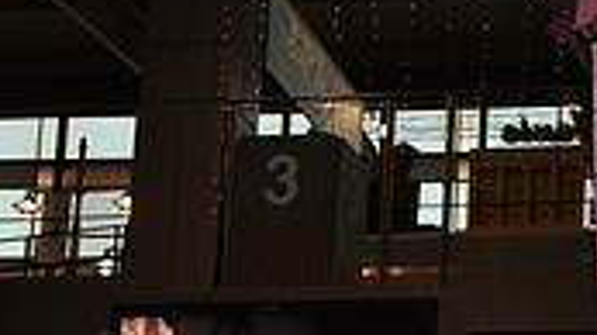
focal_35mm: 116
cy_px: 506
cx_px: 666
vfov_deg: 10.1
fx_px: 1835
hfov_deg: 17.8
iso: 800
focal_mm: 22
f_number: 3.8
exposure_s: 1/60
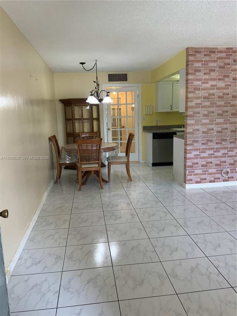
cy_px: 158
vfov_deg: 61.6
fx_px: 265
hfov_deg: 48.2
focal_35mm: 29
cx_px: 118
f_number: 1.8
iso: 40
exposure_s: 1/60
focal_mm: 3
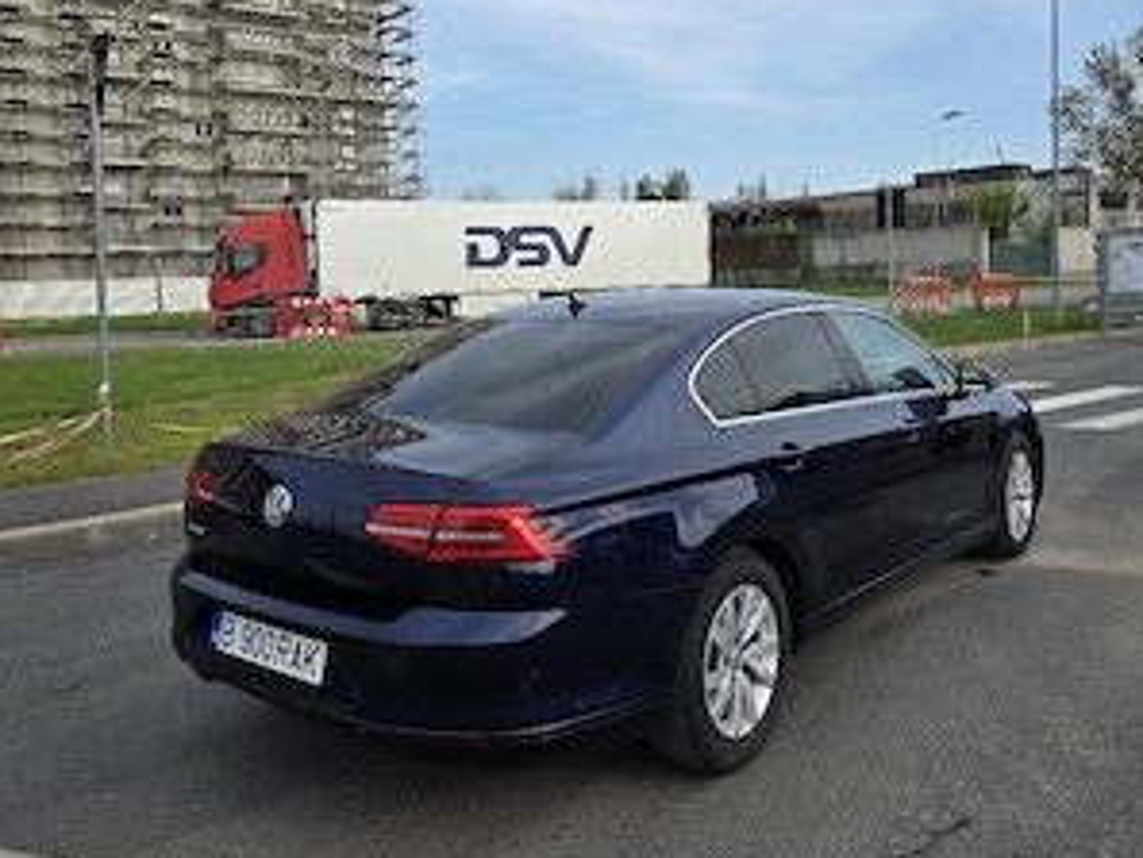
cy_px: 319
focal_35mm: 31
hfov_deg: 58.3
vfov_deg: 45.1
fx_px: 1024
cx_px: 573
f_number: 1.7
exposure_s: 1/5000
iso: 80
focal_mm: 6.3
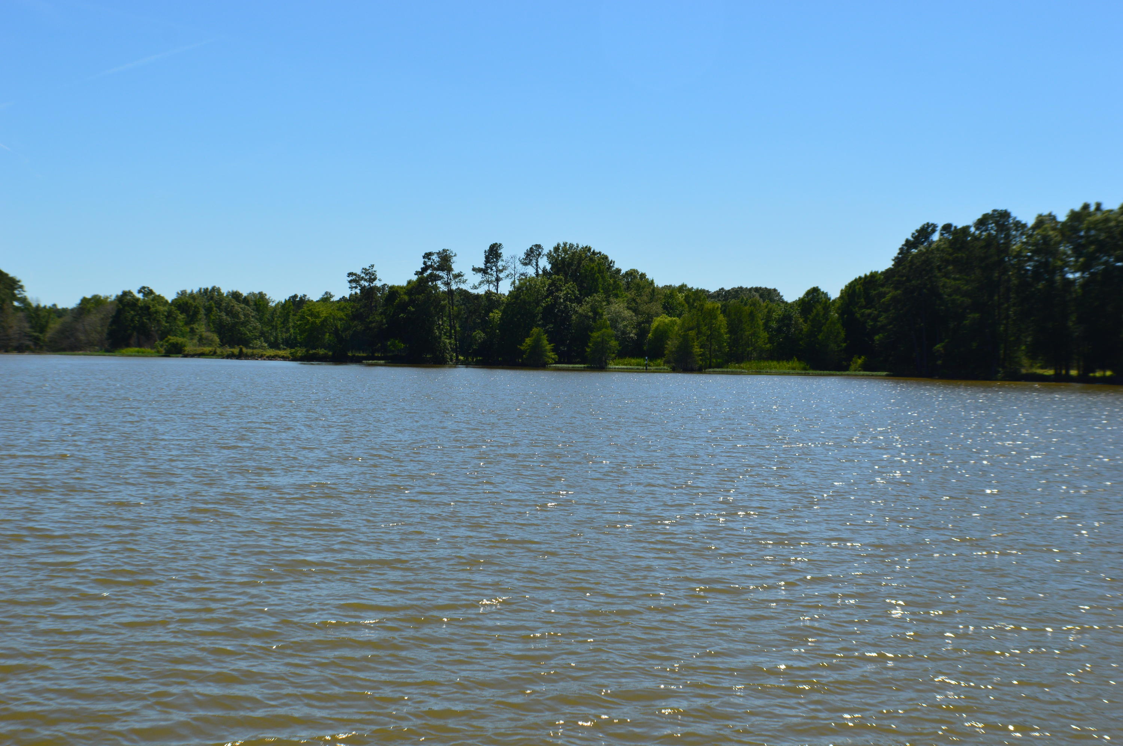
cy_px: 373
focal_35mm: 60
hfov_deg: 33.4
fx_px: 1870
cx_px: 562
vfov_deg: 22.6
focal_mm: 40
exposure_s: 1/500
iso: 220
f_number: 11
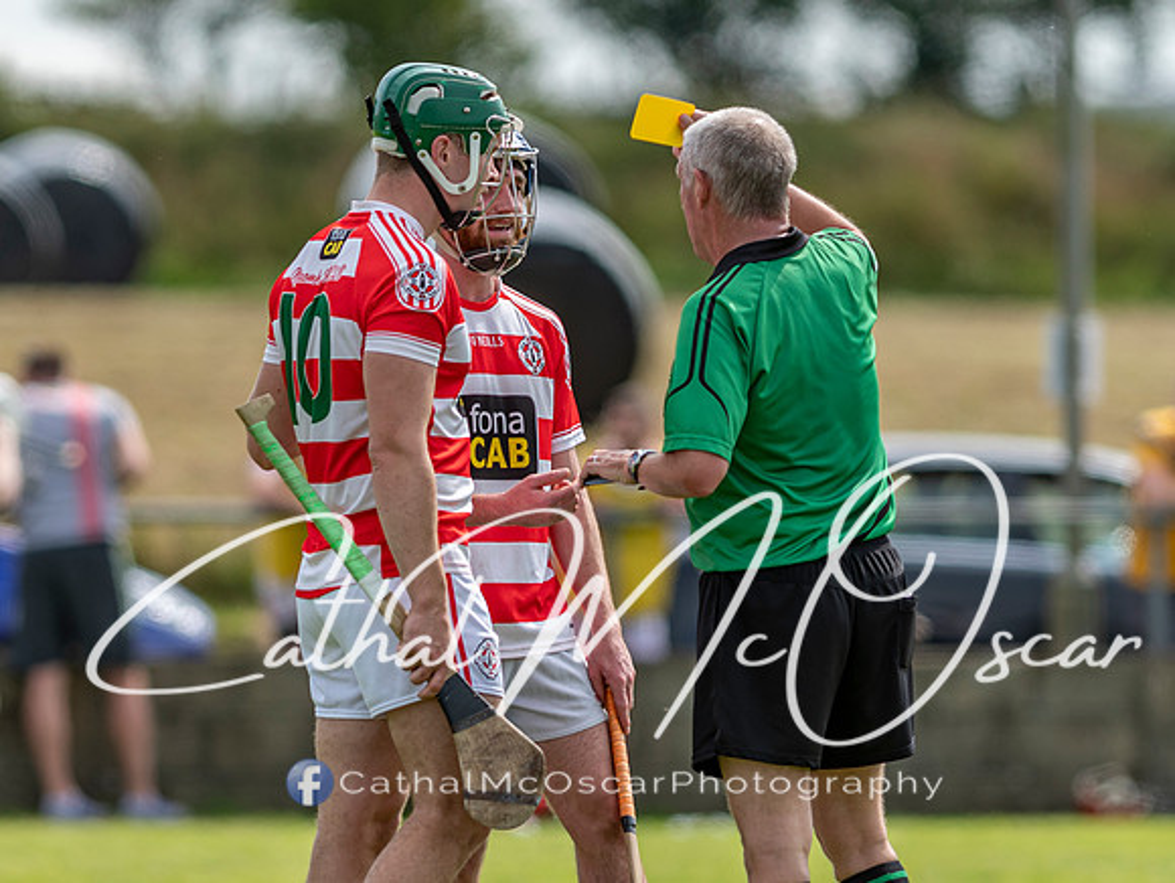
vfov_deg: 2.2
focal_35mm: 673
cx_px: 533
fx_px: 22868
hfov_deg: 2.9
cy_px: 486
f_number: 2.8
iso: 100
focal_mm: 300
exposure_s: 1/1600
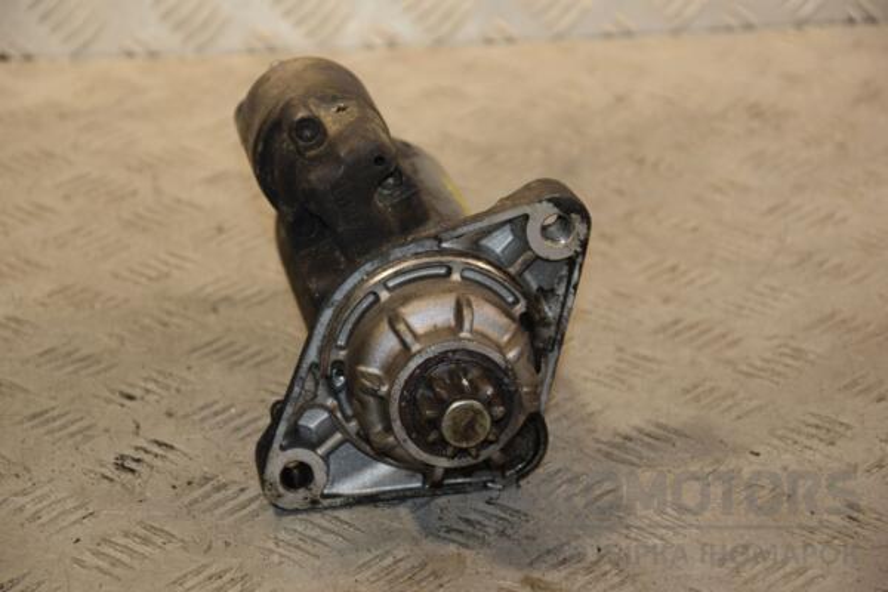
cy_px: 296
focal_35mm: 128
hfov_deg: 16.1
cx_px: 444
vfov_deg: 10.8
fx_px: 3145
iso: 800
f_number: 5.6
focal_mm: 85
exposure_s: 1/200
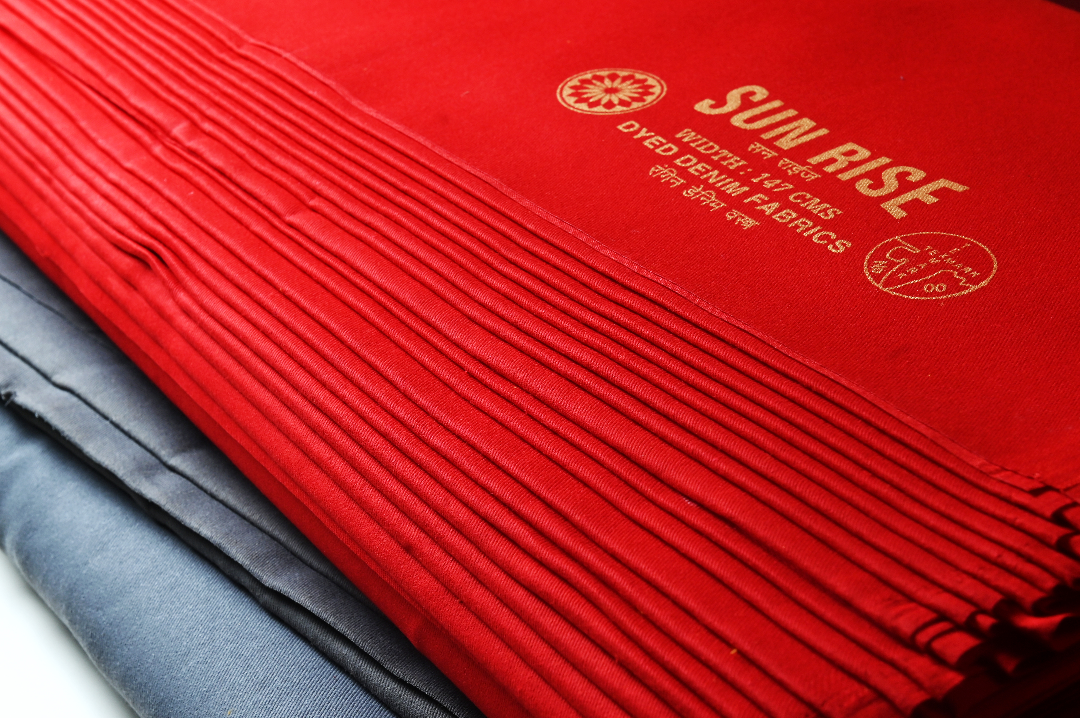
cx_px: 540
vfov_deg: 24.6
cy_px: 359
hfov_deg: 36.3
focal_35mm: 55
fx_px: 1649
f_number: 9
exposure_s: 1/500
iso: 320
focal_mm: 55
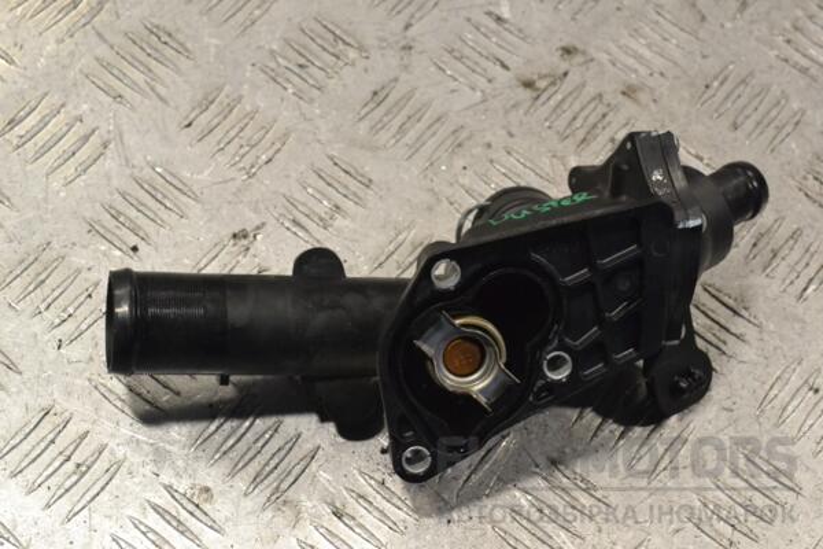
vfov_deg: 16.6
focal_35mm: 82
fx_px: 1886
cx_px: 412
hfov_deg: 24.6
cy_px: 274
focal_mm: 55
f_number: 9
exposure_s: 1/320
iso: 3200
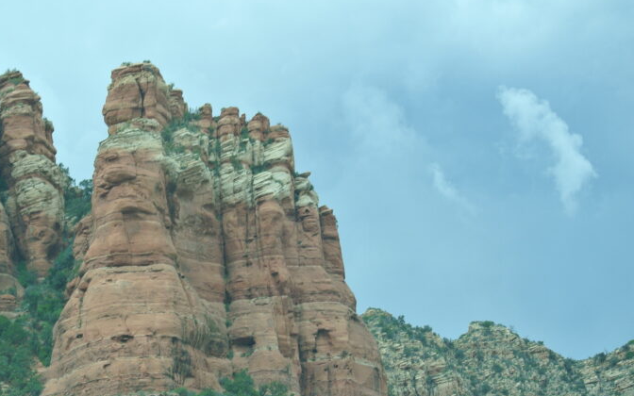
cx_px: 181
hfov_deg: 16.5
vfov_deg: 10.4
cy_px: 258
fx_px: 2177
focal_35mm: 126
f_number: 3.8
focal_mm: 30
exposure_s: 1/400
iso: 100
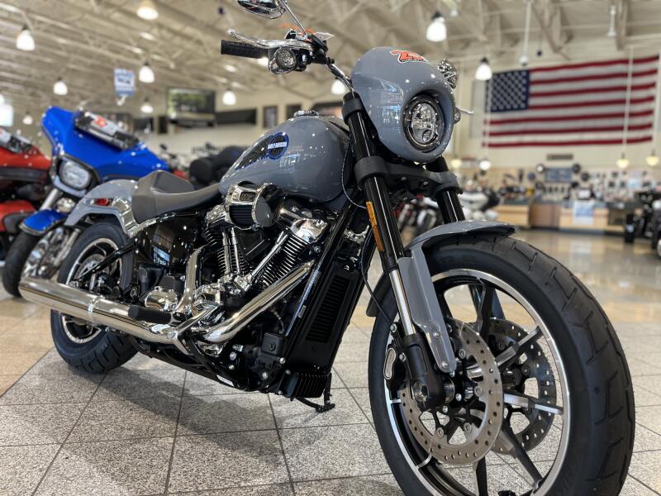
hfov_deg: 67.3
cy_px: 248
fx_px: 496
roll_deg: -1.6
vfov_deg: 53.1
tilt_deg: -5.1
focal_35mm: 26
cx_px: 330
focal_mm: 5.1
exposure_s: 1/60
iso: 125
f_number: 1.6
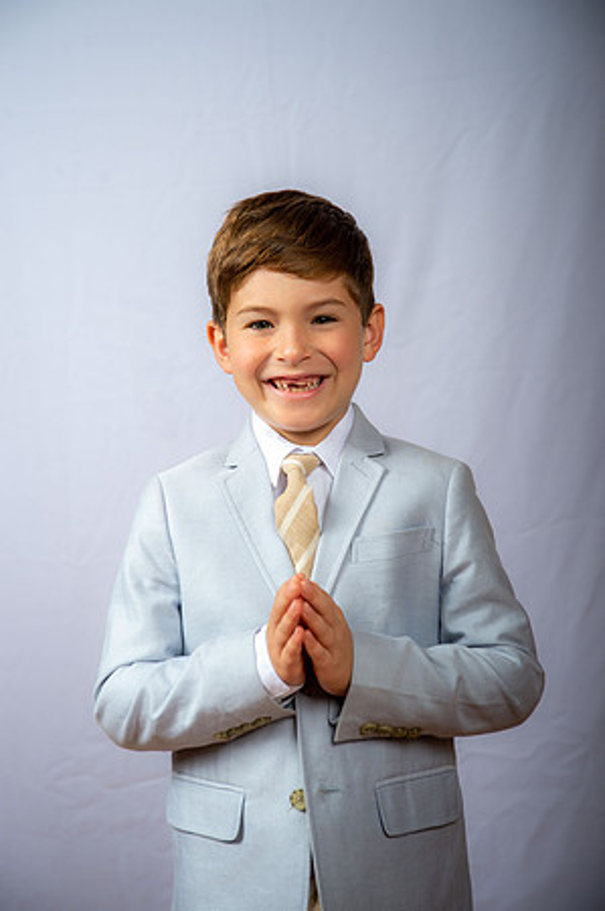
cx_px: 302
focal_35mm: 72
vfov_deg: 28.1
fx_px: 1819
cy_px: 456
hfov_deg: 18.9
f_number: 6.3
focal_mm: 72
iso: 250
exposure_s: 1/200
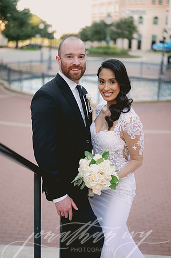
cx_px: 86
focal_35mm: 50
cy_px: 129
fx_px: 357
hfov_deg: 26.9
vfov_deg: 39.6
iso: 50
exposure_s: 1/125
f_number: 2
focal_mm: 50
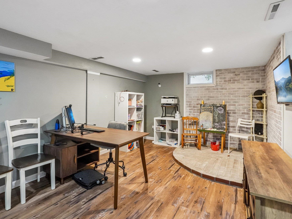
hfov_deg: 87.7
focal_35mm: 18
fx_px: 152
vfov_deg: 71.6
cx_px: 151
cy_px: 106
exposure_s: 1/30
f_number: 8
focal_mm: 16
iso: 5000
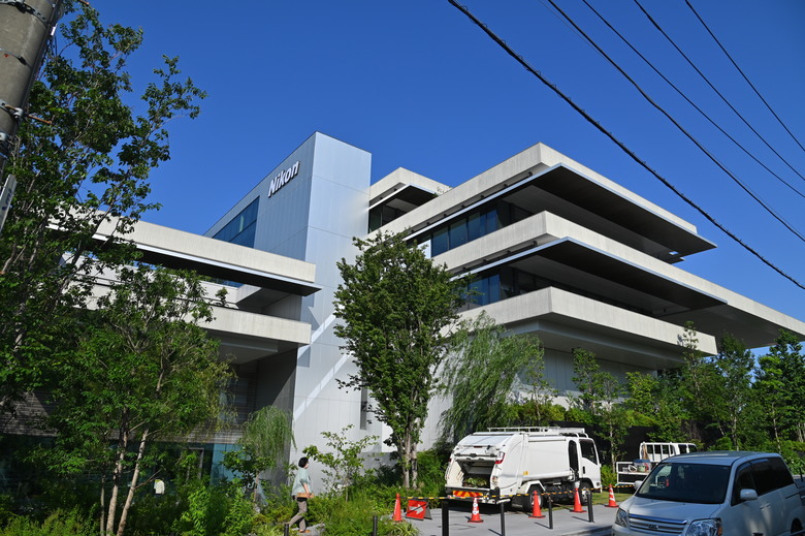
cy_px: 268
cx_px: 402
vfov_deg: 53.1
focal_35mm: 24
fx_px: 536
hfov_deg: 73.8
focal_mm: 24
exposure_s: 1/1250
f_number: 7.1
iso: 250
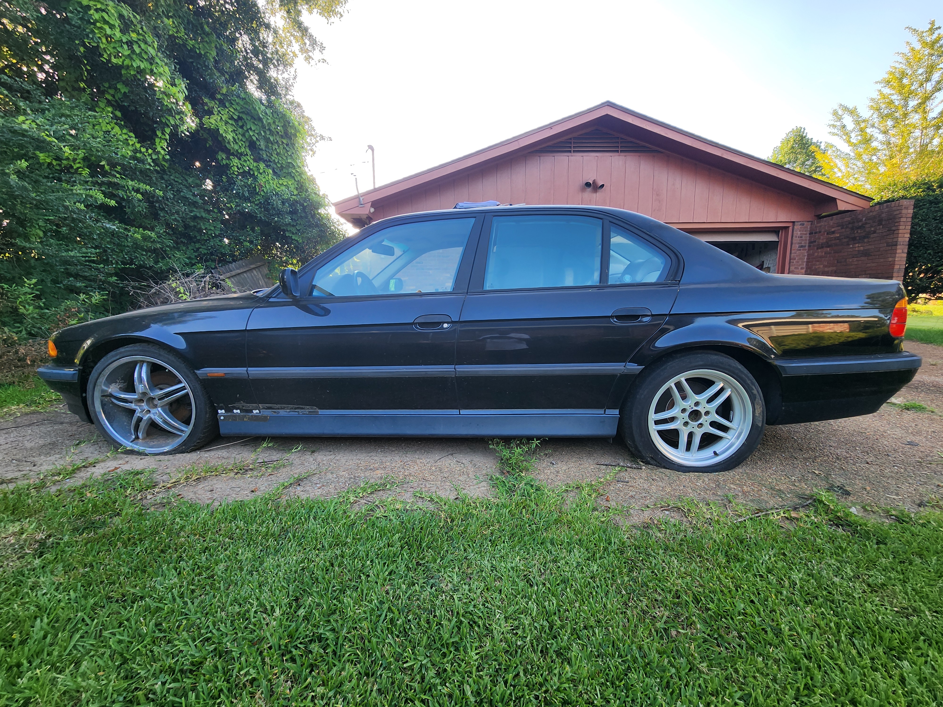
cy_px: 354
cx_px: 472
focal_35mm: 13
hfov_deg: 106.2
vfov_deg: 89.9
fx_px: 354
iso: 50
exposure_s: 1/201
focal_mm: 2.2
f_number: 2.2
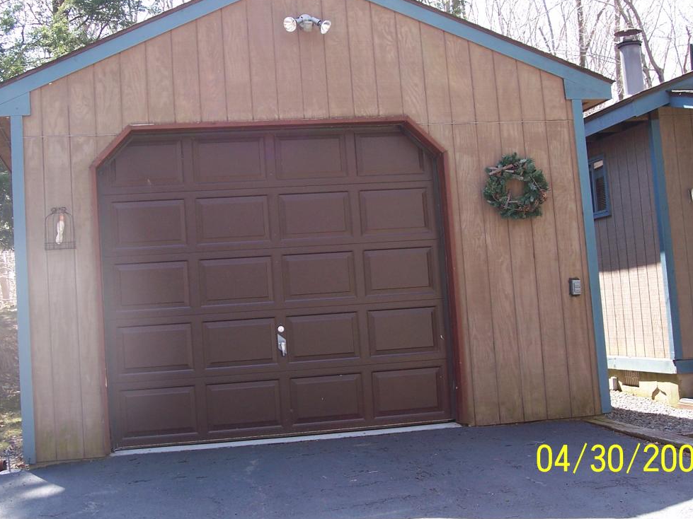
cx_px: 309
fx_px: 1021
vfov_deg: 28.5
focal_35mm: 51
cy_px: 204
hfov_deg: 37.5
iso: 100
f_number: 3.4
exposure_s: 1/125
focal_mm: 8
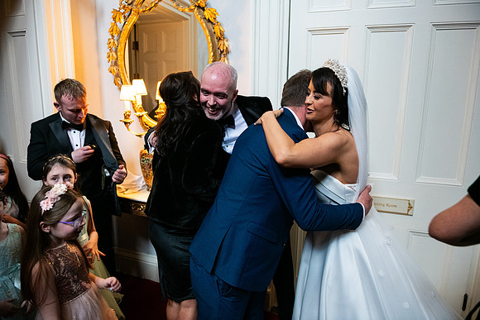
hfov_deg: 73.7
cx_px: 240
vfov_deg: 53.2
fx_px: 320
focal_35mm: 24
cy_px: 160
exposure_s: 1/160
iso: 1600
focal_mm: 24
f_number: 3.5
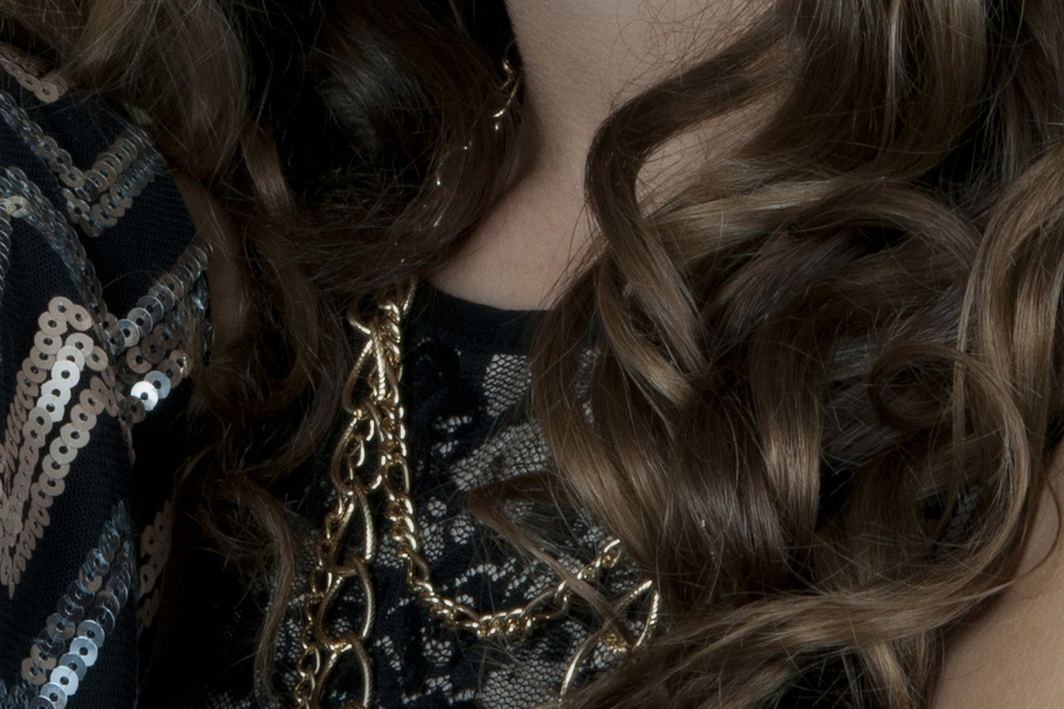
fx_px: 6797
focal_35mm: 230
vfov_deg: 5.9
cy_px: -462
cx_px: 132
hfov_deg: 8.9
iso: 160
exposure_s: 1/60
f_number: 16
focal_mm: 60
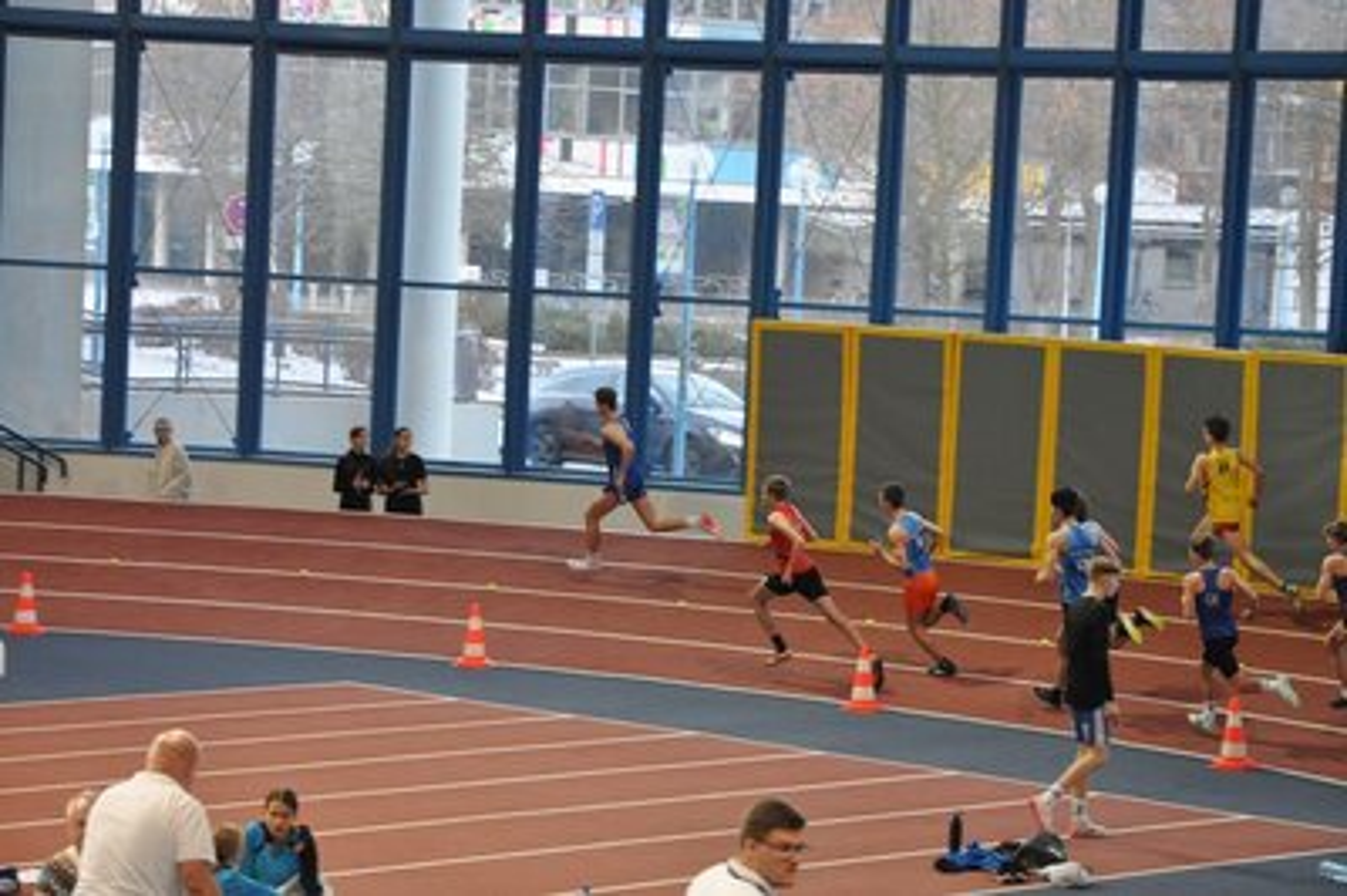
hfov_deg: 17.1
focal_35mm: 120
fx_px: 4486
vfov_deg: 11.4
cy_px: 448
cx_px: 674
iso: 1600
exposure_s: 1/160
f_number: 4.5
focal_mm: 80
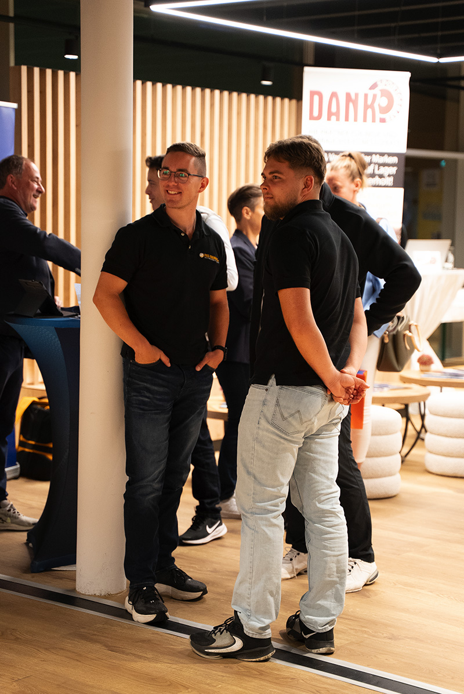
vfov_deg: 27.0
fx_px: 1448
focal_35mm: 75
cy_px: 347
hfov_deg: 18.2
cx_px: 232
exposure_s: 1/200
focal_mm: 75
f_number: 2.8
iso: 5000
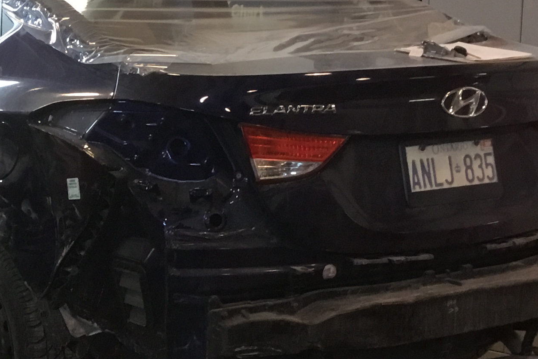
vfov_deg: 16.2
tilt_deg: -8.1
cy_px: 239
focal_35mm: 84
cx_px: 107
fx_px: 1255
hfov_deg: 23.8
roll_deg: +0.5
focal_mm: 3.3
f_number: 2.4
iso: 100
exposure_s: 1/30
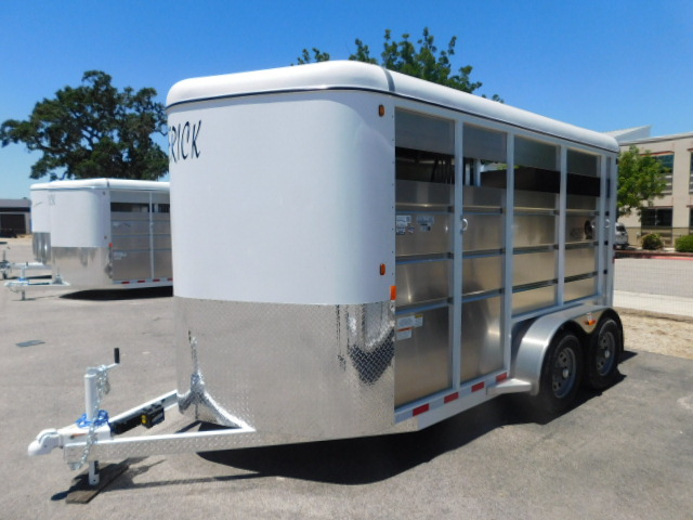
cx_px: 346
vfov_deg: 58.9
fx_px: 460
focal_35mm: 23
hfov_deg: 73.9
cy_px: 260
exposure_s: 1/640
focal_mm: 4
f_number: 6
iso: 125
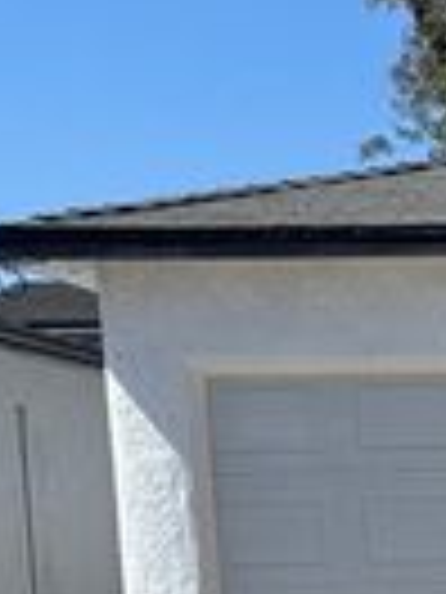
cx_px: 1054
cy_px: 911
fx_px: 2250
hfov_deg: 10.0
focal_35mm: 131
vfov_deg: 14.0
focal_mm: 5.96
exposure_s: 1/4425
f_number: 1.6
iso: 50
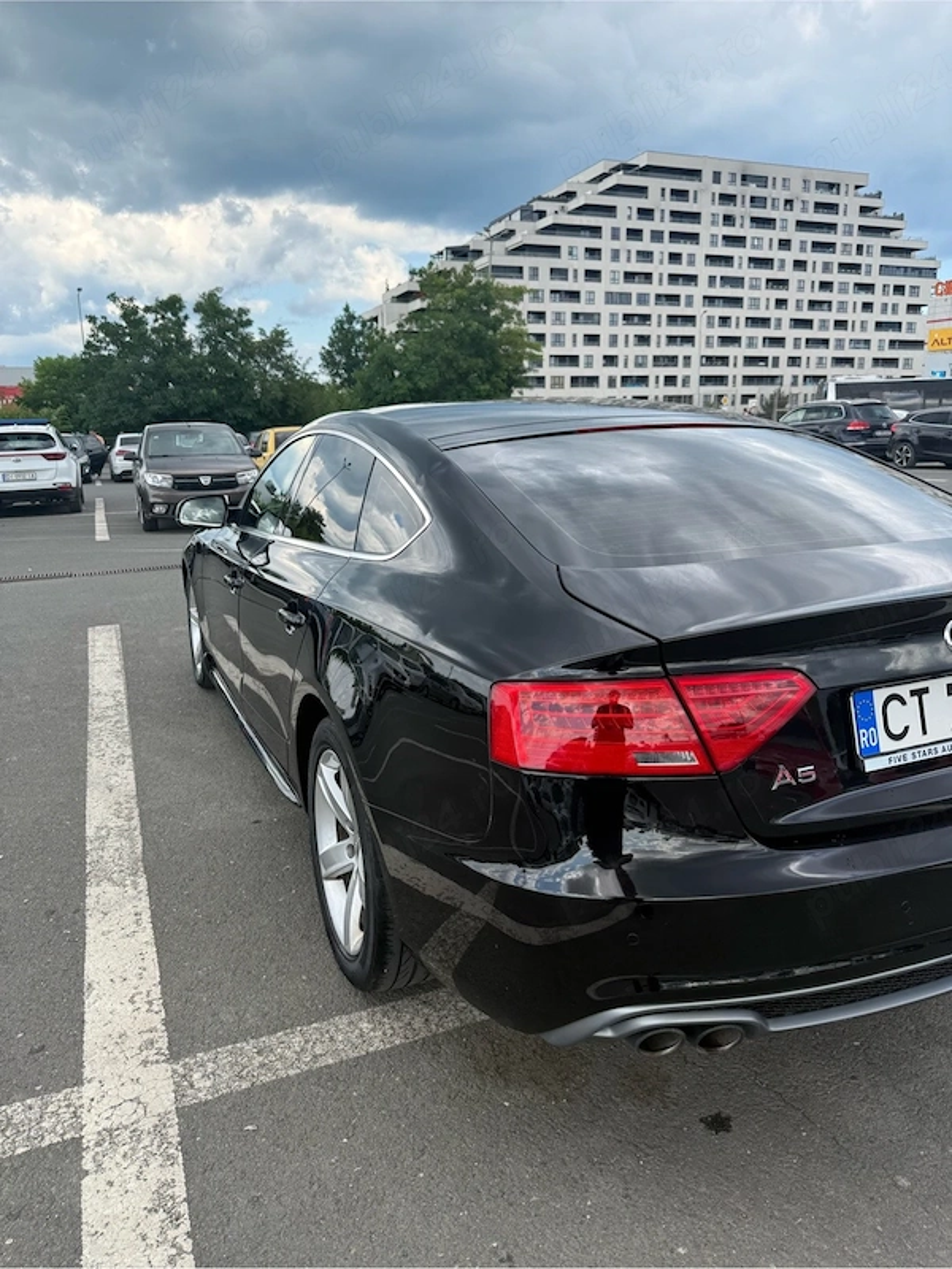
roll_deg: +0.1
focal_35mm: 24
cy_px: 634
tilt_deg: -12.9
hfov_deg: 56.8
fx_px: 880
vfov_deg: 71.6
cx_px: 476
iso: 80
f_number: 1.78
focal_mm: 6.76
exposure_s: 1/1653
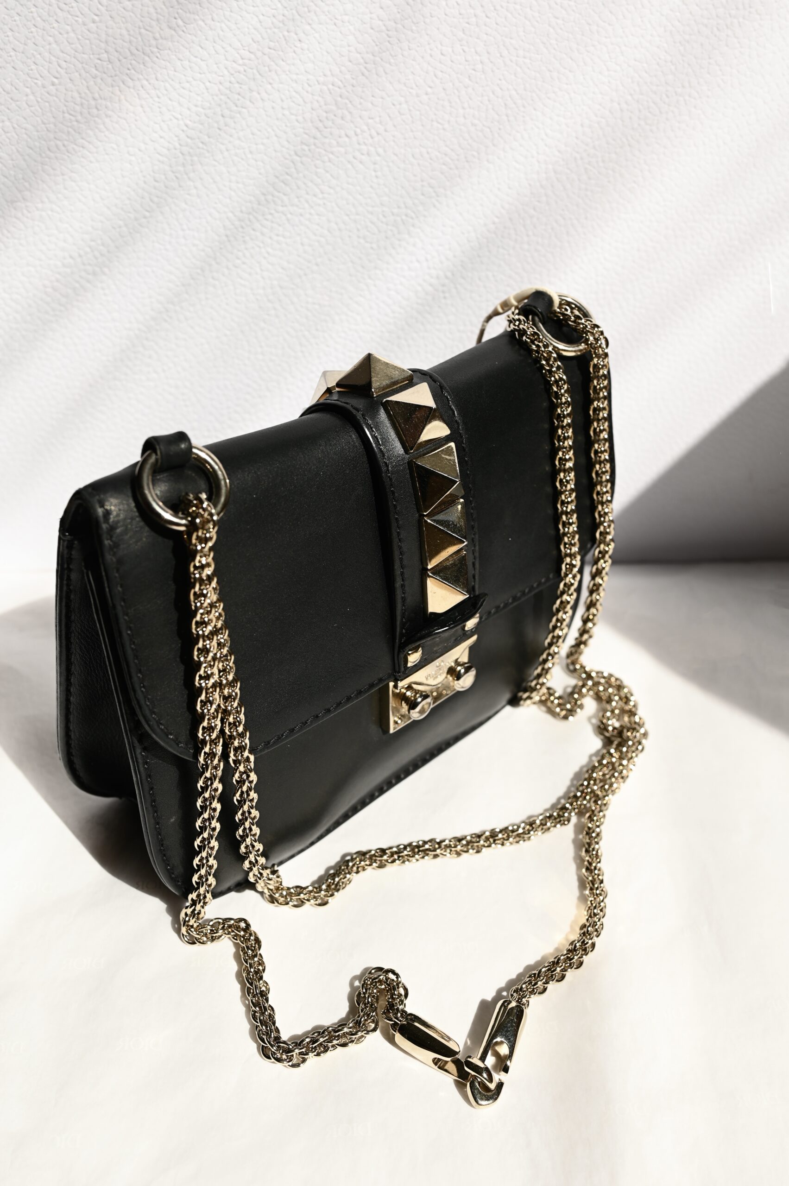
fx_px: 1152
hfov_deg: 37.8
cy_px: 593
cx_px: 394
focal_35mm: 35
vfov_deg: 54.5
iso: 100
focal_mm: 35
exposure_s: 1/400
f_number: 8
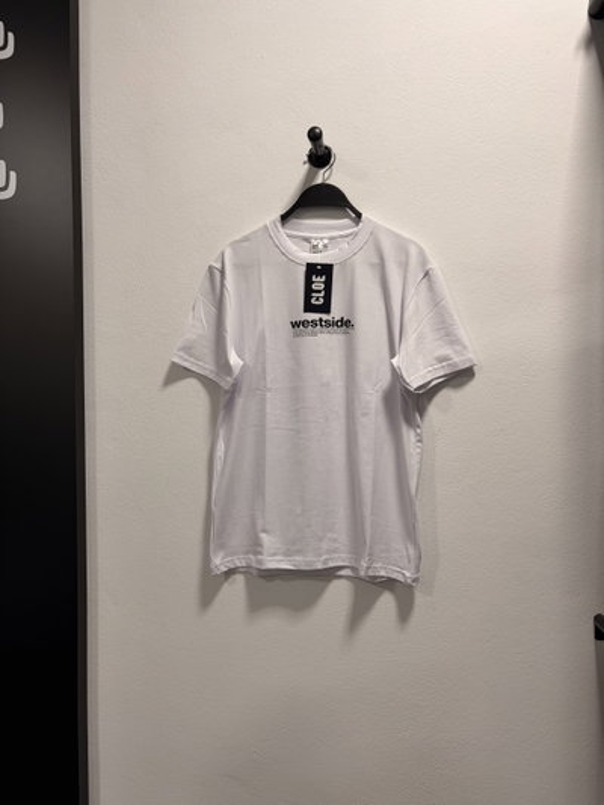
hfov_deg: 53.1
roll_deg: +0.7
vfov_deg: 67.3
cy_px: 402
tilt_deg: +0.0
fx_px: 605
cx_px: 302
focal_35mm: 26
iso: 100
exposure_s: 1/100
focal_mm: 5.96
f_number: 1.6
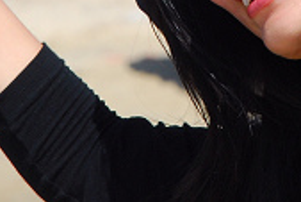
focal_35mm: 816
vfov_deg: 1.7
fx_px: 6828
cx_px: 198
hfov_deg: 2.5
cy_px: -97
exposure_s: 1/250
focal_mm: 135
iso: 320
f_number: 11
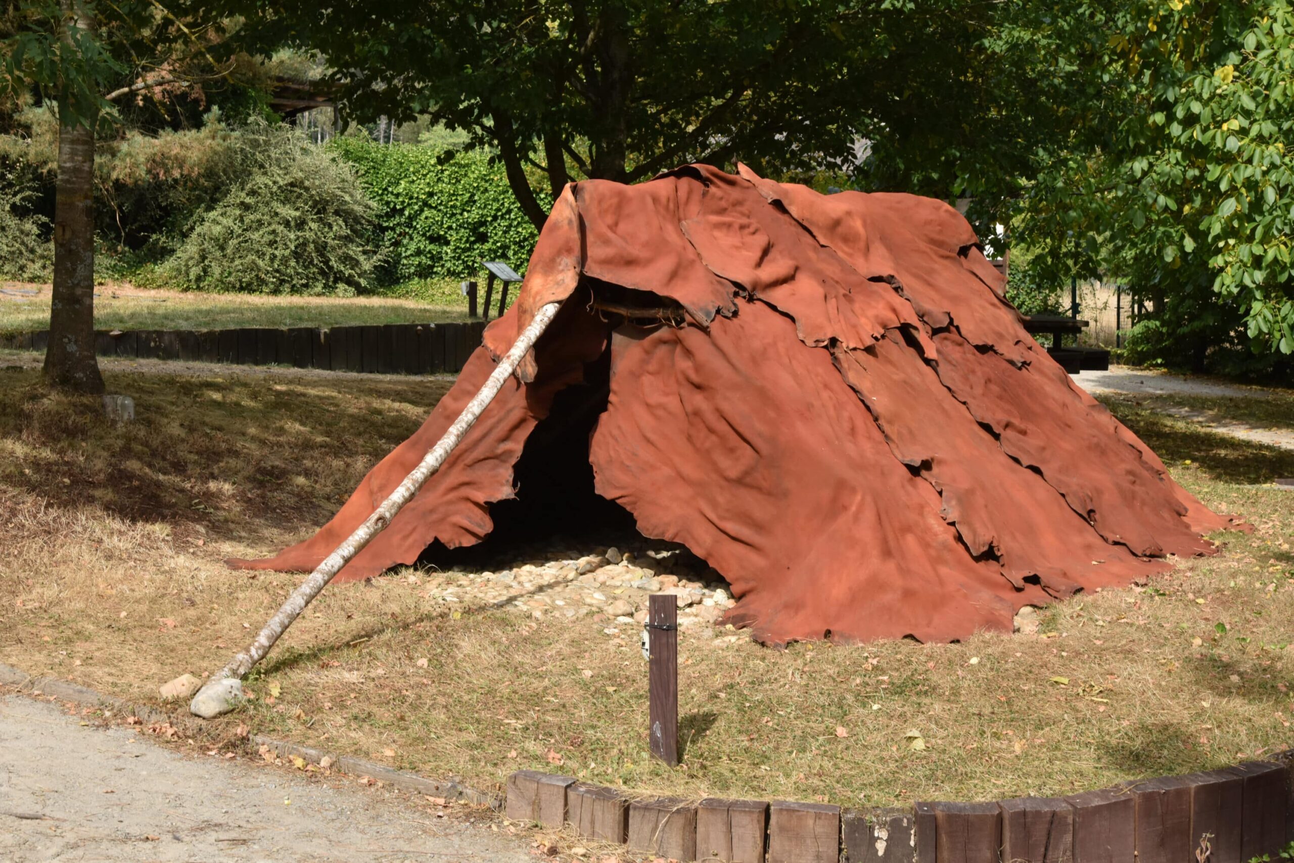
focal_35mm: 52
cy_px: 432
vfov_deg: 26.0
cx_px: 647
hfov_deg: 38.2
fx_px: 1869
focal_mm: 52
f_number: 11
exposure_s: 1/250
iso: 400
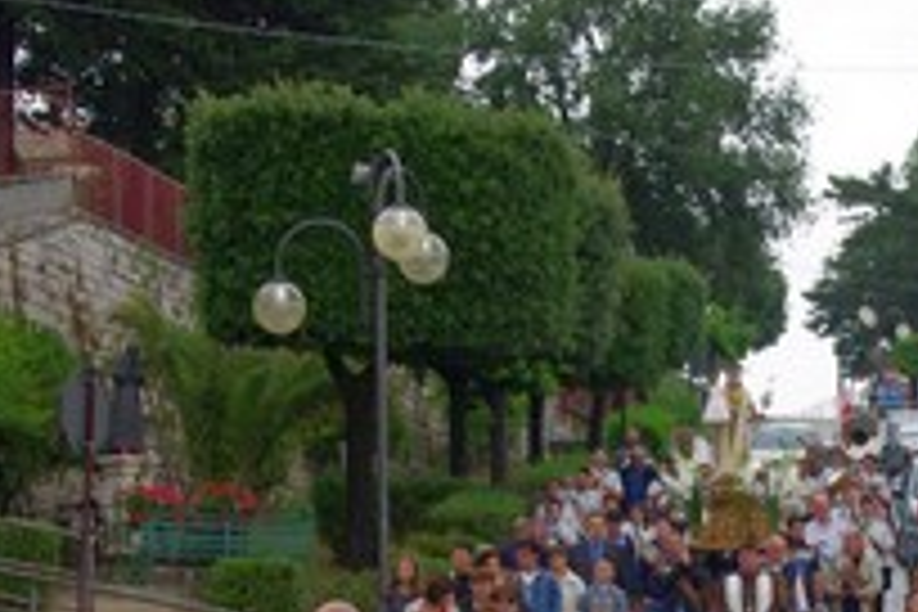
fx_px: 4034
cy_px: 650
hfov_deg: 12.9
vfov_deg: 8.6
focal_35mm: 158
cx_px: 662
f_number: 6.3
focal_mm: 43
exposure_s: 1/160
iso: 800
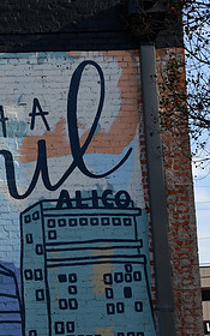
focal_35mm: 97
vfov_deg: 21.4
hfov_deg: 13.1
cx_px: -38
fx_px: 888
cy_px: 217
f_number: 9
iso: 100
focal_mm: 31
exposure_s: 1/320
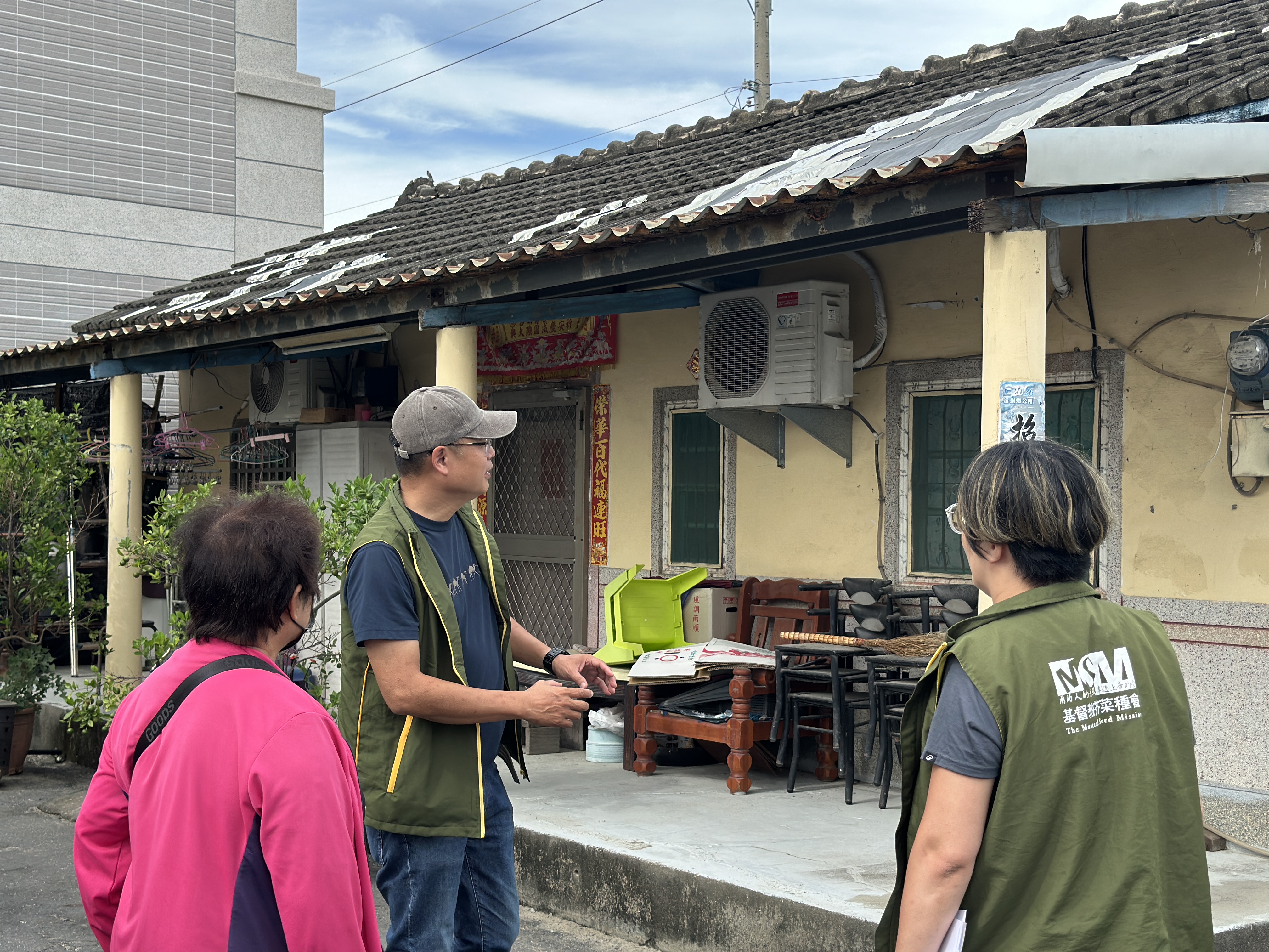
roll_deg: -0.4
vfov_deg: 30.3
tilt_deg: +0.3
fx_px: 1760
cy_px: 476
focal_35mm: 48
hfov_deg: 39.7
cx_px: 634
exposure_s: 1/1695
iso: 80
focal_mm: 6.86
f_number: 1.78
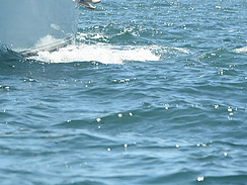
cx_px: -21
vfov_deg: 4.1
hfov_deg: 5.4
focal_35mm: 366
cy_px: -10
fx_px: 2612
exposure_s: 1/1000
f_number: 6.3
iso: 320
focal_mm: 160
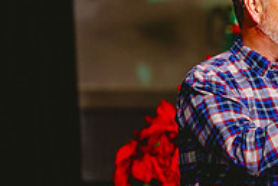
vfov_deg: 2.3
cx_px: 337
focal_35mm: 602
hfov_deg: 3.4
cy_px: 125
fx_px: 4652
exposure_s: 1/160
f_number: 2.8
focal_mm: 200
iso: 1000
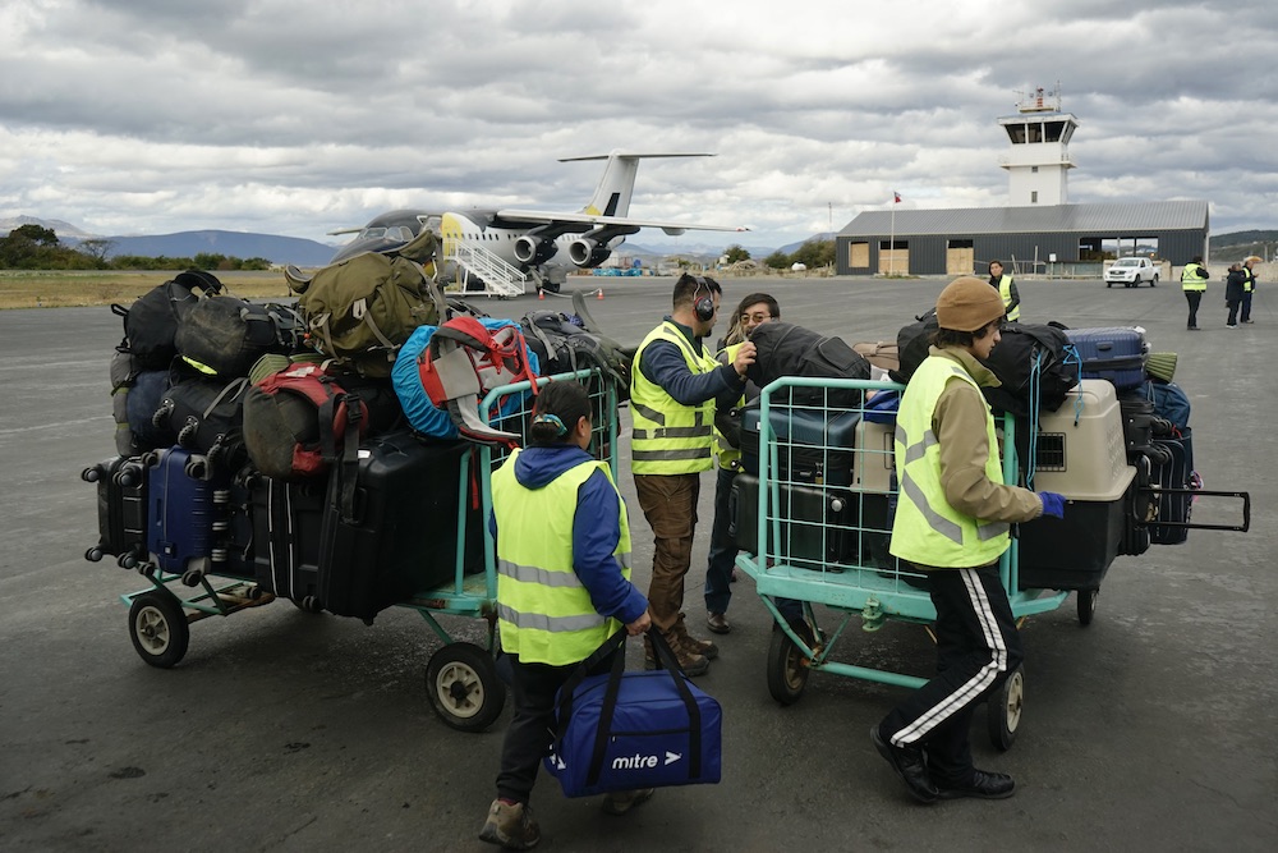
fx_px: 1030
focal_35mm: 29
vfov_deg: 45.0
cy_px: 426
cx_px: 639
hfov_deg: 63.7
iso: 400
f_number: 5
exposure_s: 1/1250
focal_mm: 29
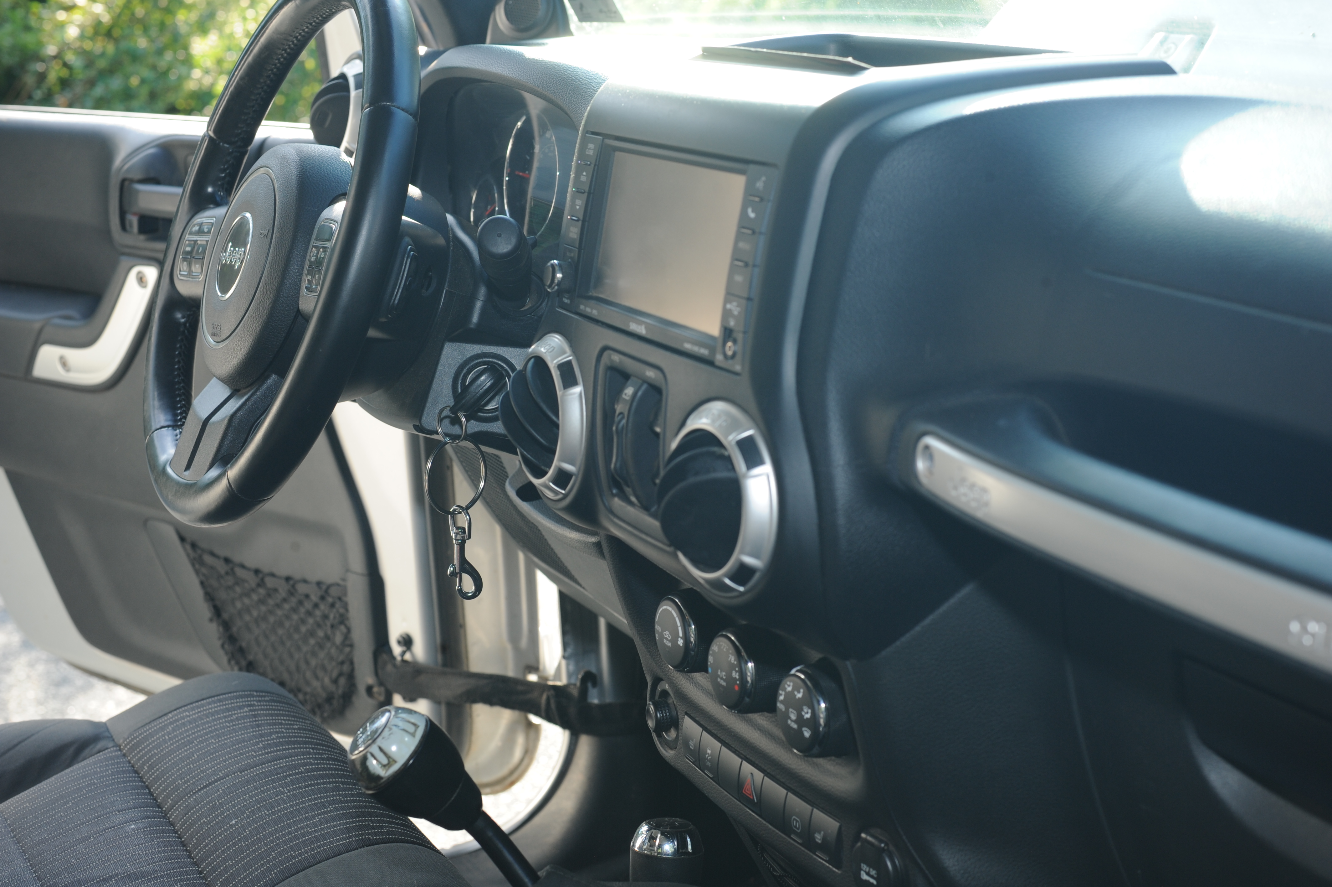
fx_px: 1849
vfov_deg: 27.0
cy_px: 444
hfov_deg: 39.6
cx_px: 666
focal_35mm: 50
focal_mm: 50
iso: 320
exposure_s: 1/80
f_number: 7.1
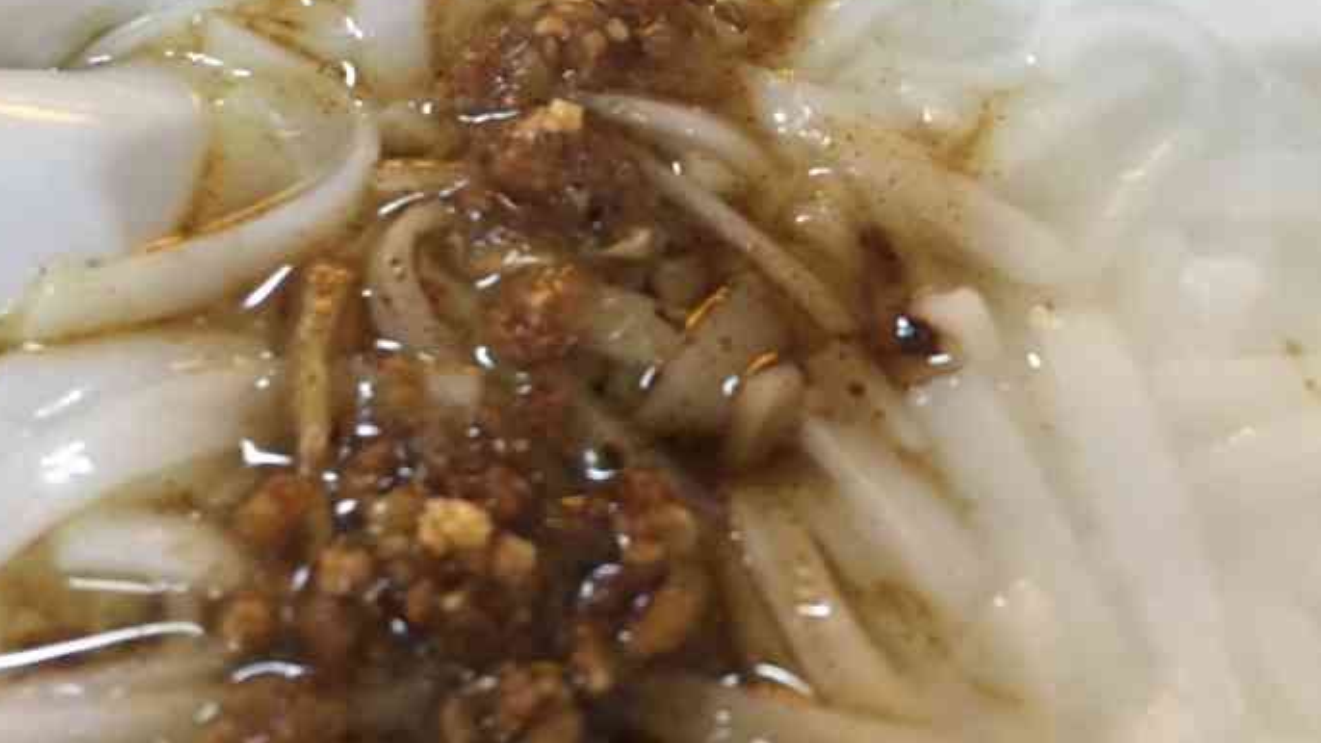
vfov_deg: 26.8
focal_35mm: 43
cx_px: 651
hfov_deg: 47.4
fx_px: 1506
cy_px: 72
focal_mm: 4.15
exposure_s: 1/10
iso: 100
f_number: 2.2
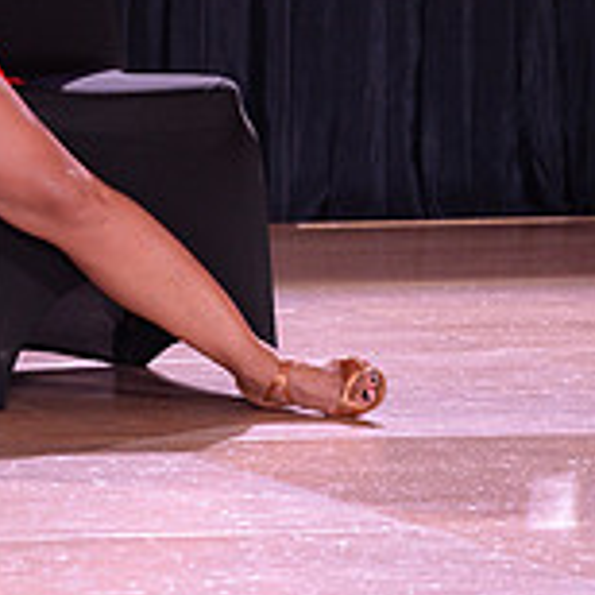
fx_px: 9665
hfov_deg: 3.5
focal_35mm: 497
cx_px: -382
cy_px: -114
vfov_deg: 3.5
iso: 1600
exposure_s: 1/250
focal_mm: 155
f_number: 4
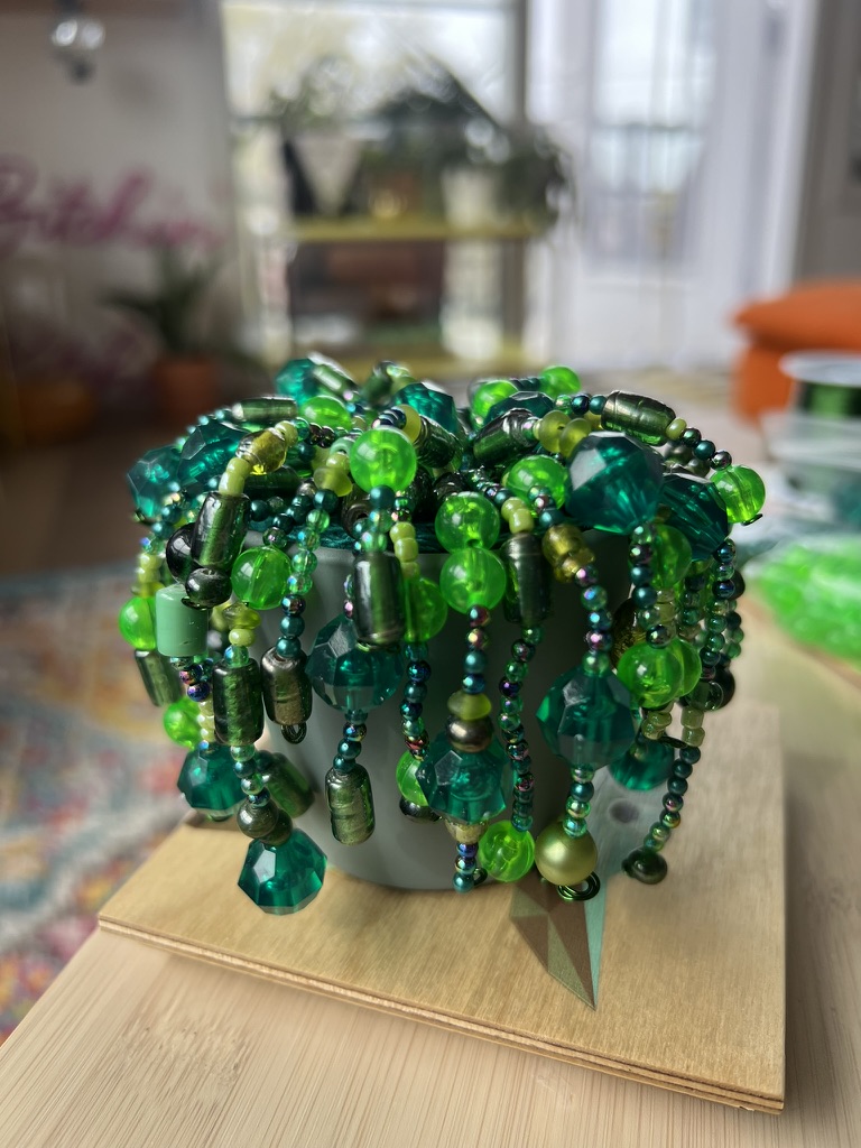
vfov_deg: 67.3
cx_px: 430
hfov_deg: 53.1
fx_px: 862
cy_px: 574
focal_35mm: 26
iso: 50
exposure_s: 1/309
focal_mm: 5.7
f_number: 1.5
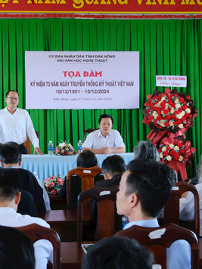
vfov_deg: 37.5
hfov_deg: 28.3
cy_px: 135
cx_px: 63
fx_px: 397
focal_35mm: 51
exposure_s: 1/100
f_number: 4
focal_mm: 23.5
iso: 1000
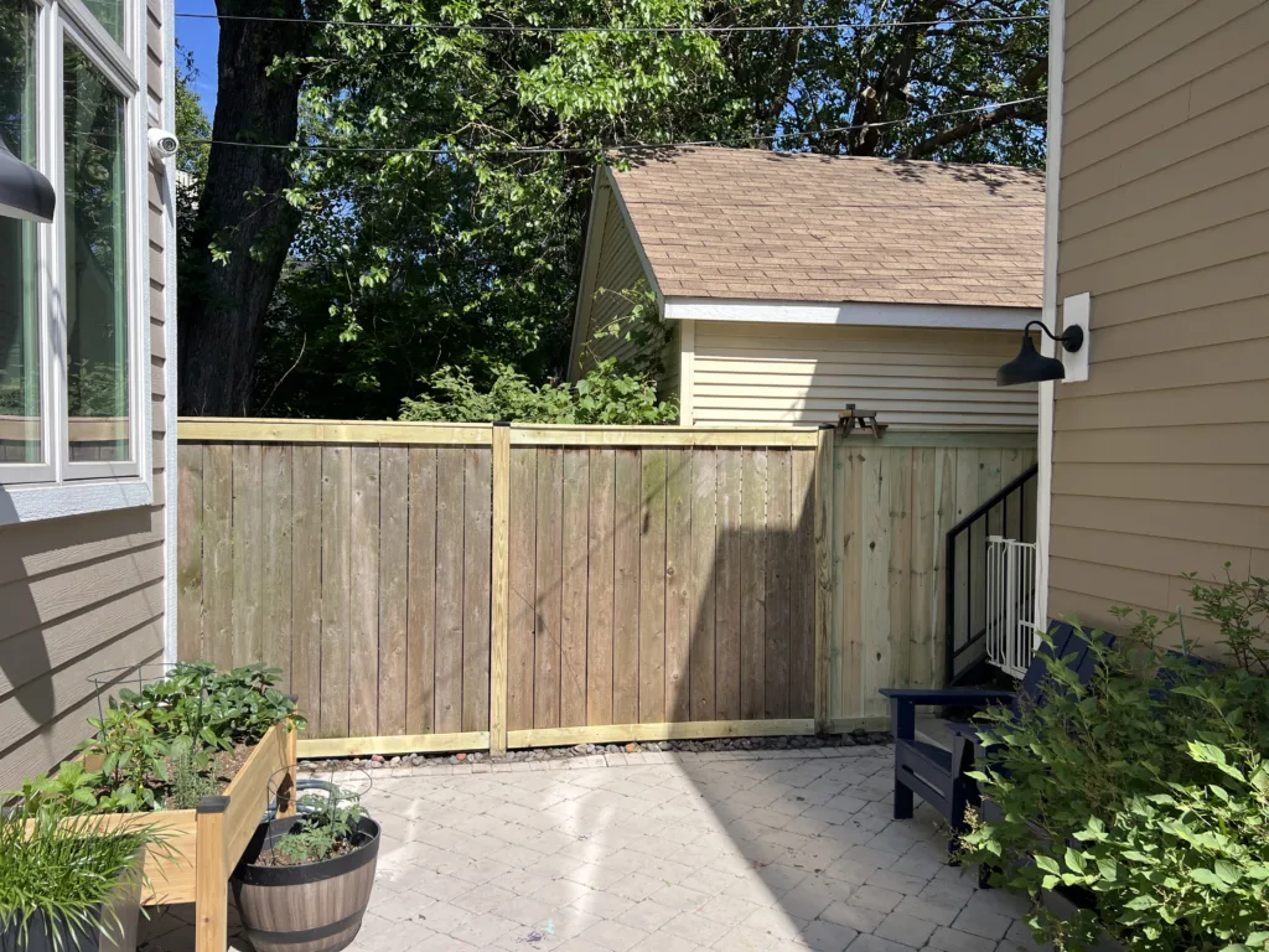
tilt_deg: -1.0
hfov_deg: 67.3
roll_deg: +0.2
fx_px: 953
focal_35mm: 26
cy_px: 476
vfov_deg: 53.1
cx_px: 634
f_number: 1.5
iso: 50
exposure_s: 1/3077
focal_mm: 5.7
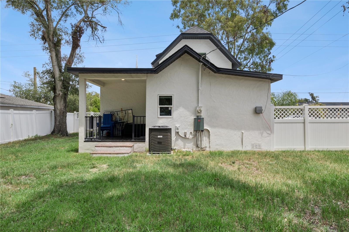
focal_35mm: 21
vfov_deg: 59.5
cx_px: 174
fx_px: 204
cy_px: 116
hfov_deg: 81.2
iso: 125
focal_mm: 21
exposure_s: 1/25
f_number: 20
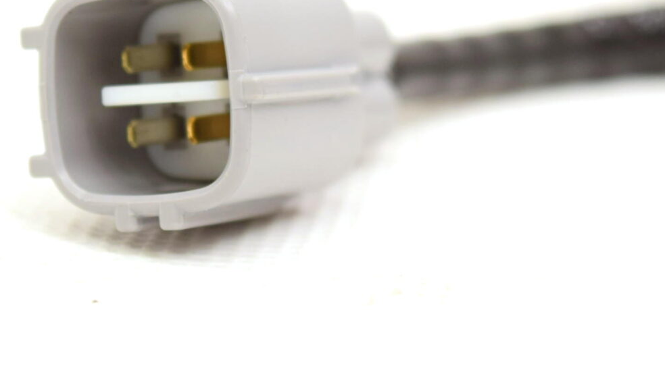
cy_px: 65
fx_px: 3176
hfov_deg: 11.9
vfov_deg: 6.7
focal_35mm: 180
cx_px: 232
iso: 400
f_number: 5.6
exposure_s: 1/125
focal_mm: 55
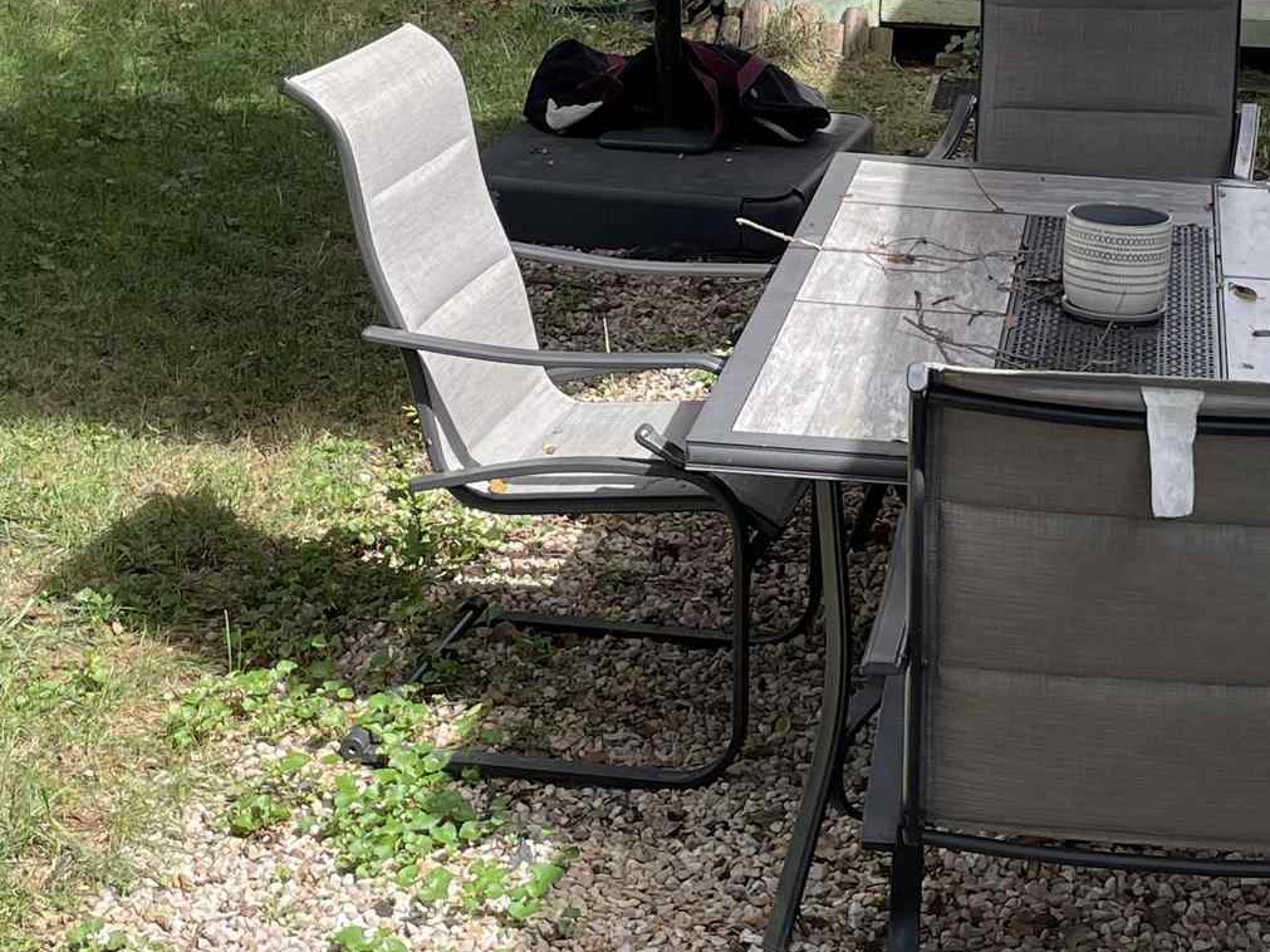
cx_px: 804
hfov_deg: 24.6
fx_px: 2898
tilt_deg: -13.0
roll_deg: +0.0
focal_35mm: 79
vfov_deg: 18.5
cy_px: 173
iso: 32
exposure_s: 1/917
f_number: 1.6
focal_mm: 4.2
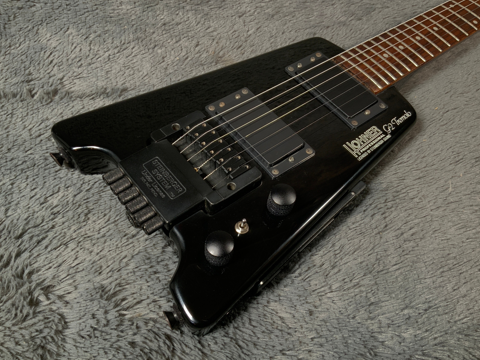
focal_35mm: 31
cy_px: 190
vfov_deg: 45.4
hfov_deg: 58.3
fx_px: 430
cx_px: 246
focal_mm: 3
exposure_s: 1/78
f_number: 1.8
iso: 64
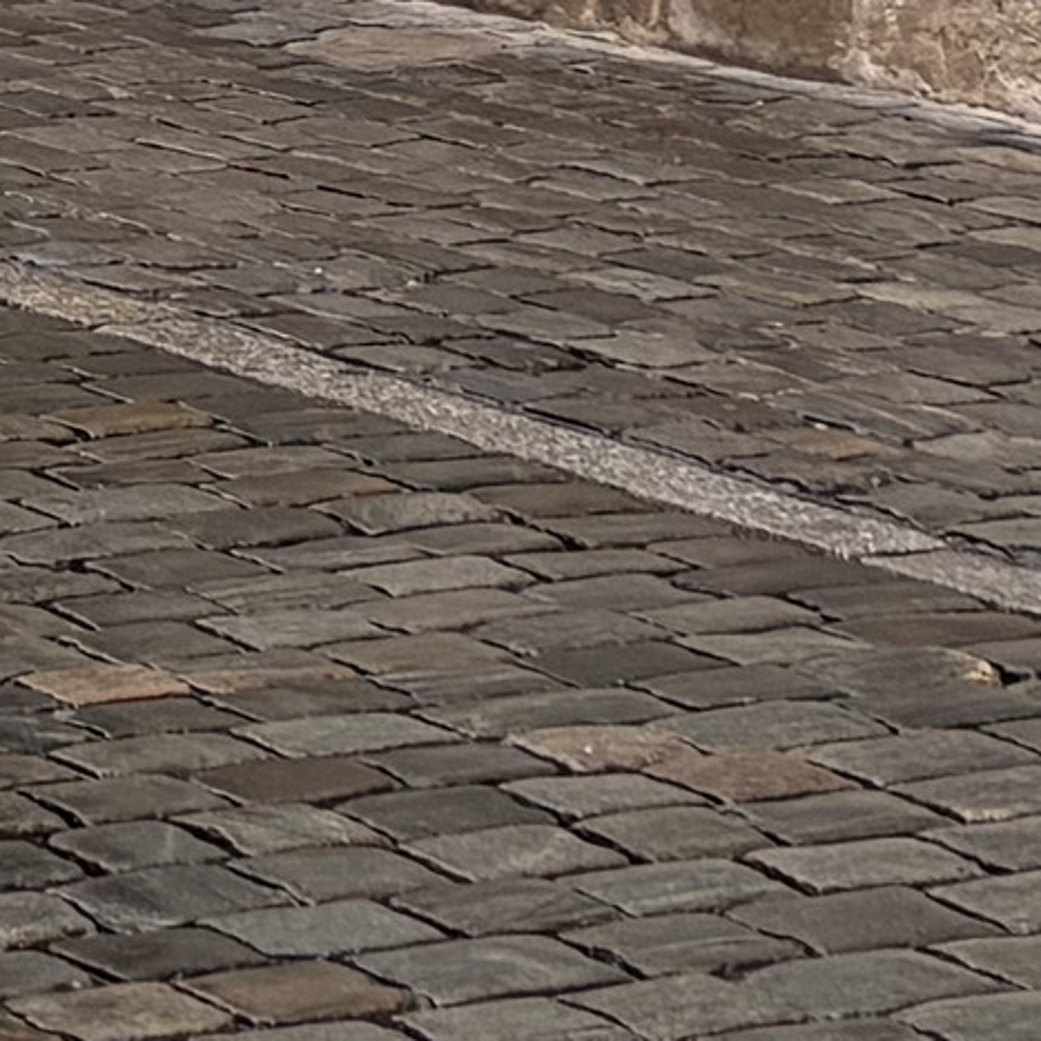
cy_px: -1436
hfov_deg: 7.8
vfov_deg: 8.2
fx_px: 6703
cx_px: -1922
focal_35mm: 197
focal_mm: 5.96
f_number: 1.6
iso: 64
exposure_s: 1/635
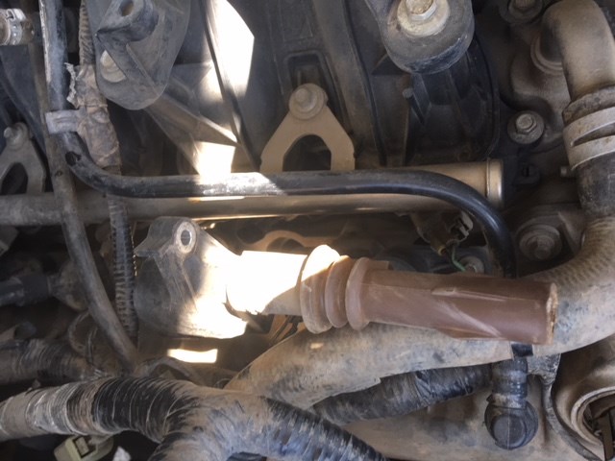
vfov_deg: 48.2
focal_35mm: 29
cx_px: 308
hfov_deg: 61.7
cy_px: 230
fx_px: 515
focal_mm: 4.15
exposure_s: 1/120
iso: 40
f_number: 2.2
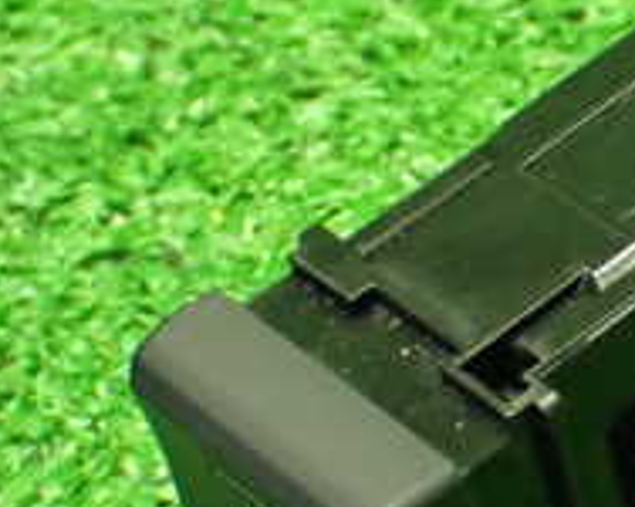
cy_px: 291
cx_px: 726
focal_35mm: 181
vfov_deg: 8.5
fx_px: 3398
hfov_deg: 10.5
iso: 1250
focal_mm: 10.35
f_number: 3.5
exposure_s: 1/60
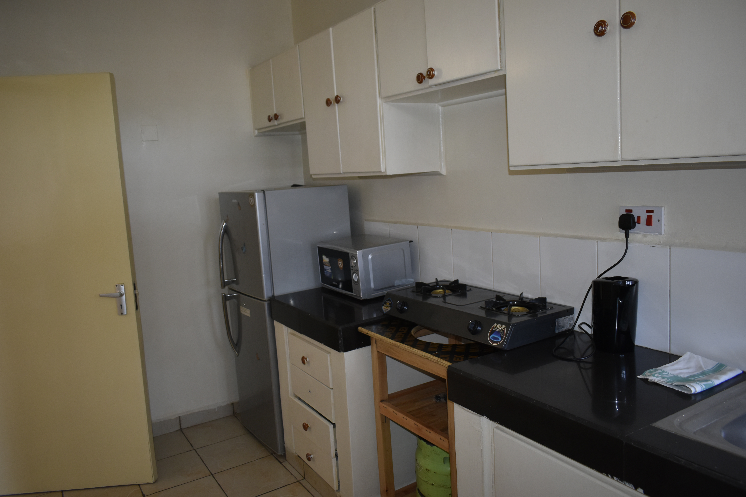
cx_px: 373
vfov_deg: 47.9
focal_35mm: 27
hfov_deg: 67.4
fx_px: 559
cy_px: 248
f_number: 4
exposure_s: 1/60
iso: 800
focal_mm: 18
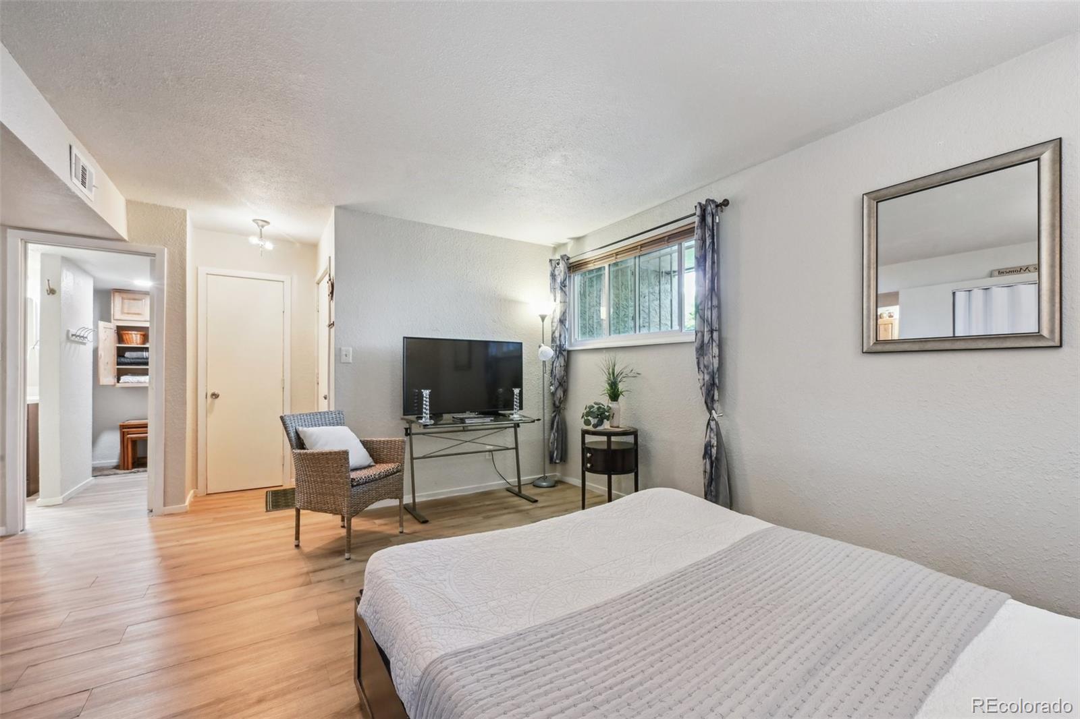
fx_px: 420
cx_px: 540
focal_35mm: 14
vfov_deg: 81.2
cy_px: 360
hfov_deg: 104.3
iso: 400
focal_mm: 14
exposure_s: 1/1.67
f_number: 11
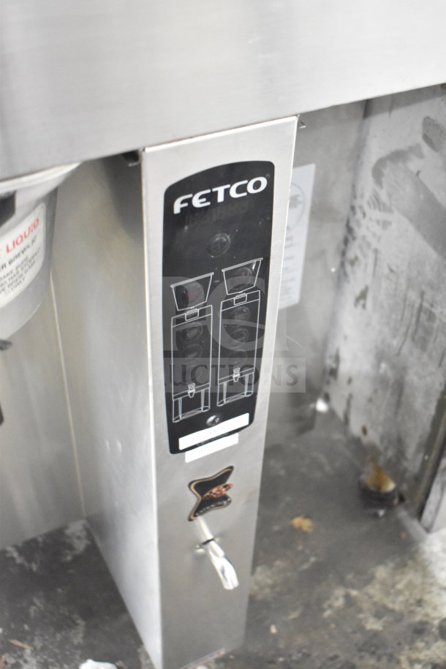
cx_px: 223
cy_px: 334
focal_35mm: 44
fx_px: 808
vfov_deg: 45.0
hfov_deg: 30.8
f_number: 4.2
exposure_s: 1/50
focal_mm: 29
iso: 7200
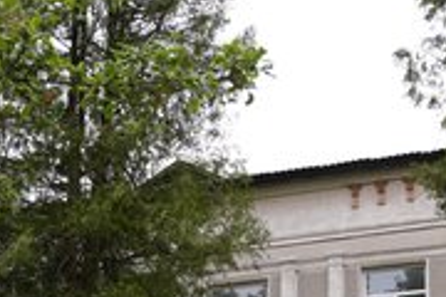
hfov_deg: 19.8
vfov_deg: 13.2
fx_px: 1264
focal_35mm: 102
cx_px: 372
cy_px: 303
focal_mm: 31
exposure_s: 1/160
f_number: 5
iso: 100
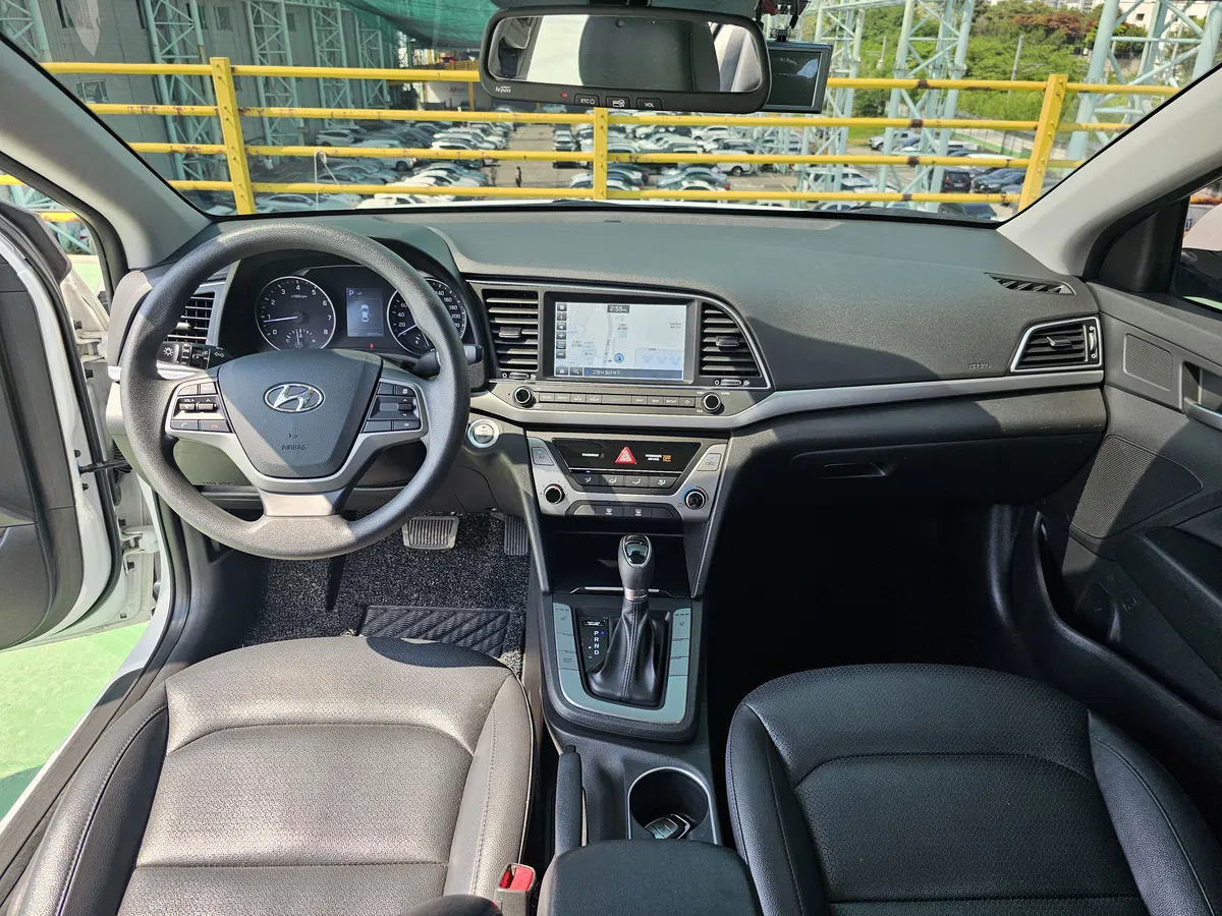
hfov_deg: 73.9
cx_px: 611
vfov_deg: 58.9
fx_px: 812
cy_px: 458
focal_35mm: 23
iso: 80
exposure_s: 1/359
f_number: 1.7
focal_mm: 6.3
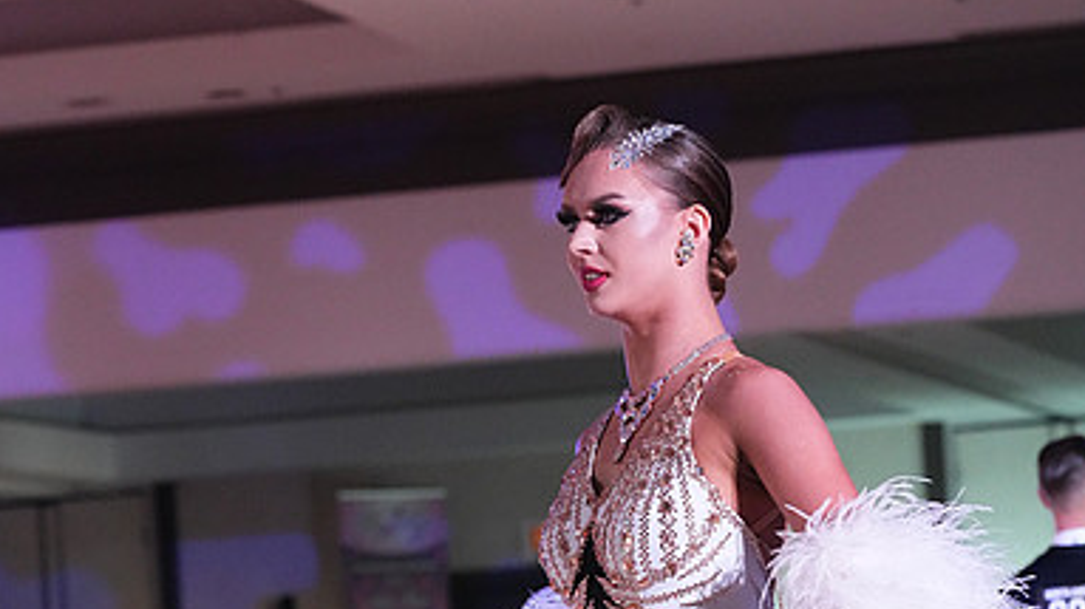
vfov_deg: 6.9
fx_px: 4975
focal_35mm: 173
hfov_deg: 12.4
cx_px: 542
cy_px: 813
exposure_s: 1/400
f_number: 5.6
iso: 10000
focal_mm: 109
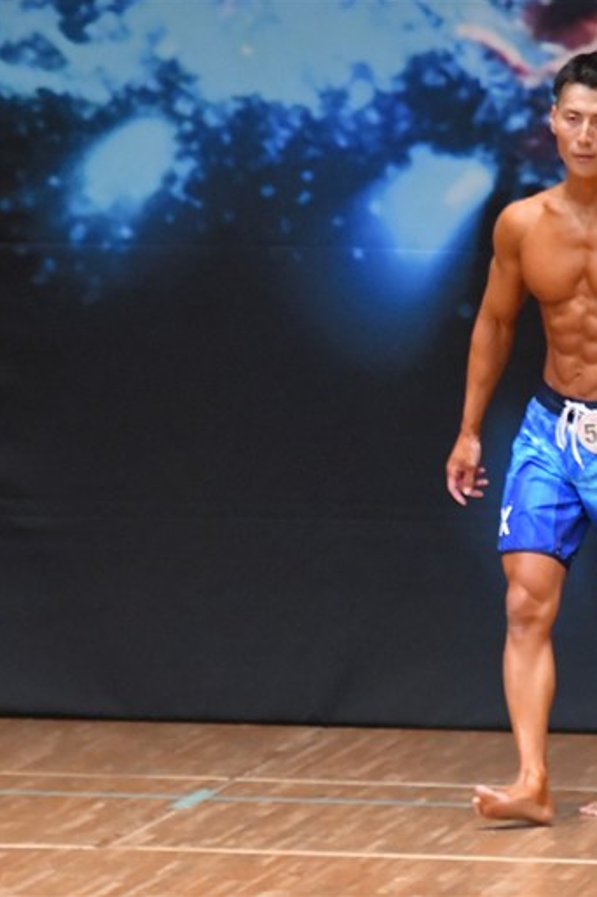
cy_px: 448
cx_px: 516
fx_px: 11831
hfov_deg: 2.9
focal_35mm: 475
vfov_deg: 4.3
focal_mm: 210
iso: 8000
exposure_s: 1/400
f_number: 5.6
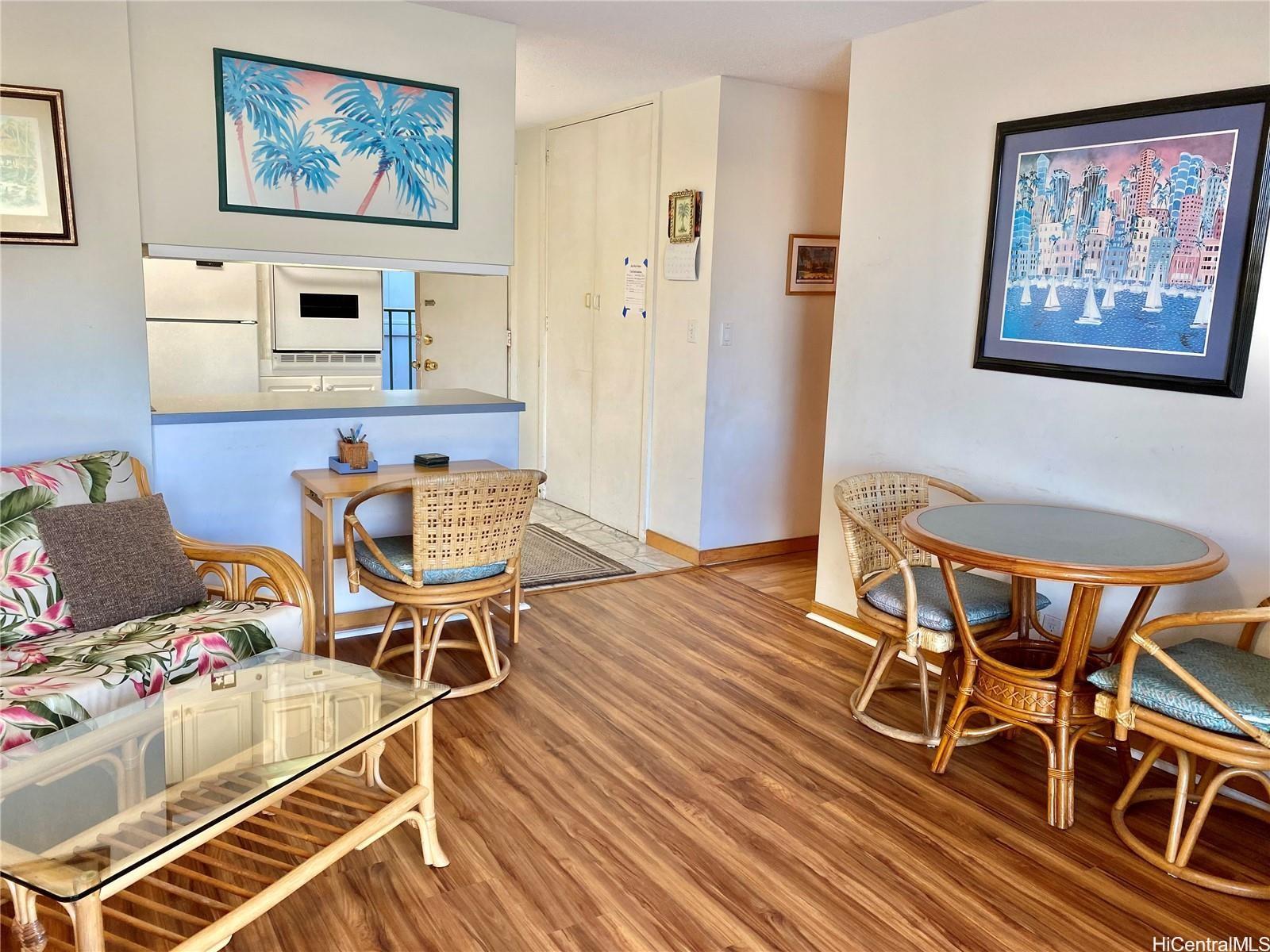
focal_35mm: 26
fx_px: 954
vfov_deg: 53.1
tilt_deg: -9.8
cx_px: 635
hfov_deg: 67.3
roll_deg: -2.2
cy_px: 476
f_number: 1.8
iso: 80
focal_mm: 4.25
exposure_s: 1/60
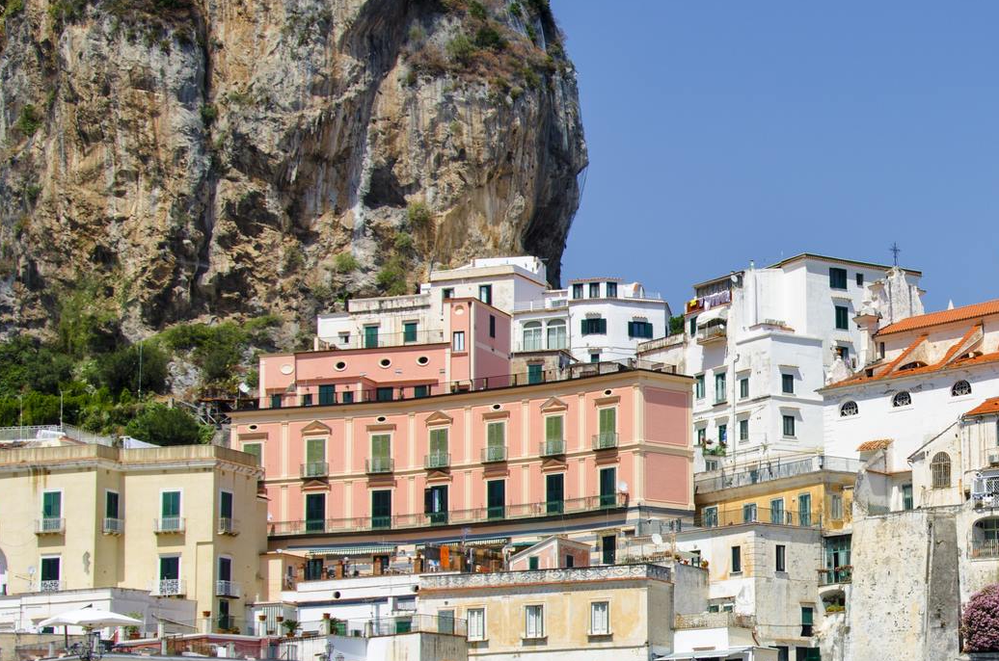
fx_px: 2464
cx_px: 915
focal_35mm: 89
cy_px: 484
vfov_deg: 15.2
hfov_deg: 22.3
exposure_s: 1/200
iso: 200
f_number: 13
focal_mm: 32
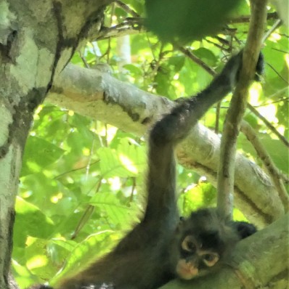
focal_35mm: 923
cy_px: 194
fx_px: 8718
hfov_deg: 1.9
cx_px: 144
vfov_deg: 1.9
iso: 1600
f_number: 6.4
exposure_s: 1/80
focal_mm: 132
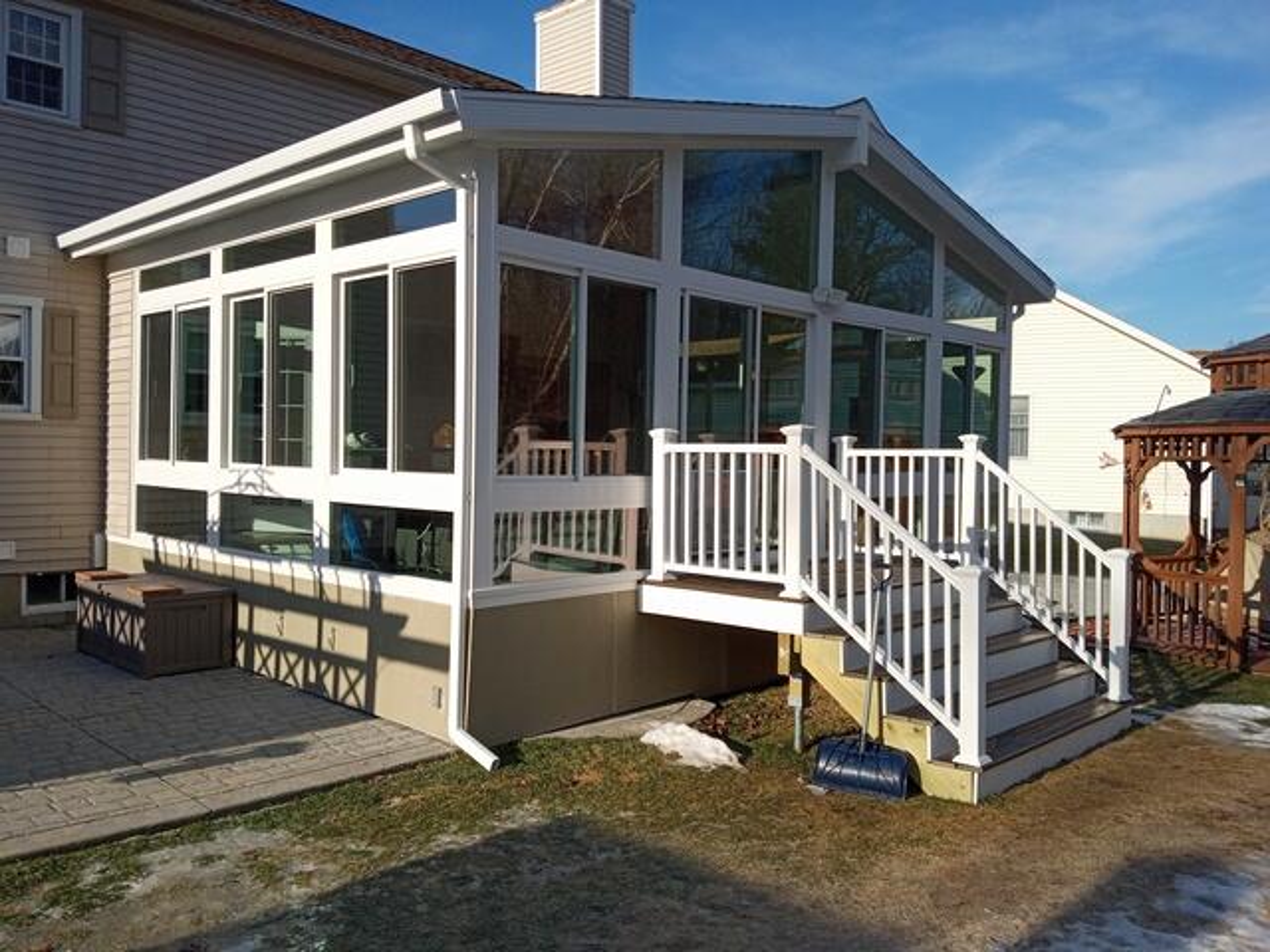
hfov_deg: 63.4
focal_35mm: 28
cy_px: 476
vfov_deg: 49.7
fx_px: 1027
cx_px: 635
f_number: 2.2
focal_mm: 3.71
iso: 100
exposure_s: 1/1751
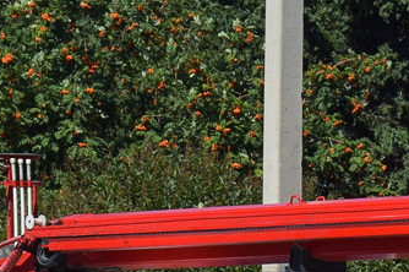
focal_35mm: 297
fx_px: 3369
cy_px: 402
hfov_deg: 6.9
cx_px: 285
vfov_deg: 4.6
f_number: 7.1
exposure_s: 1/1250
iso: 200
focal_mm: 55
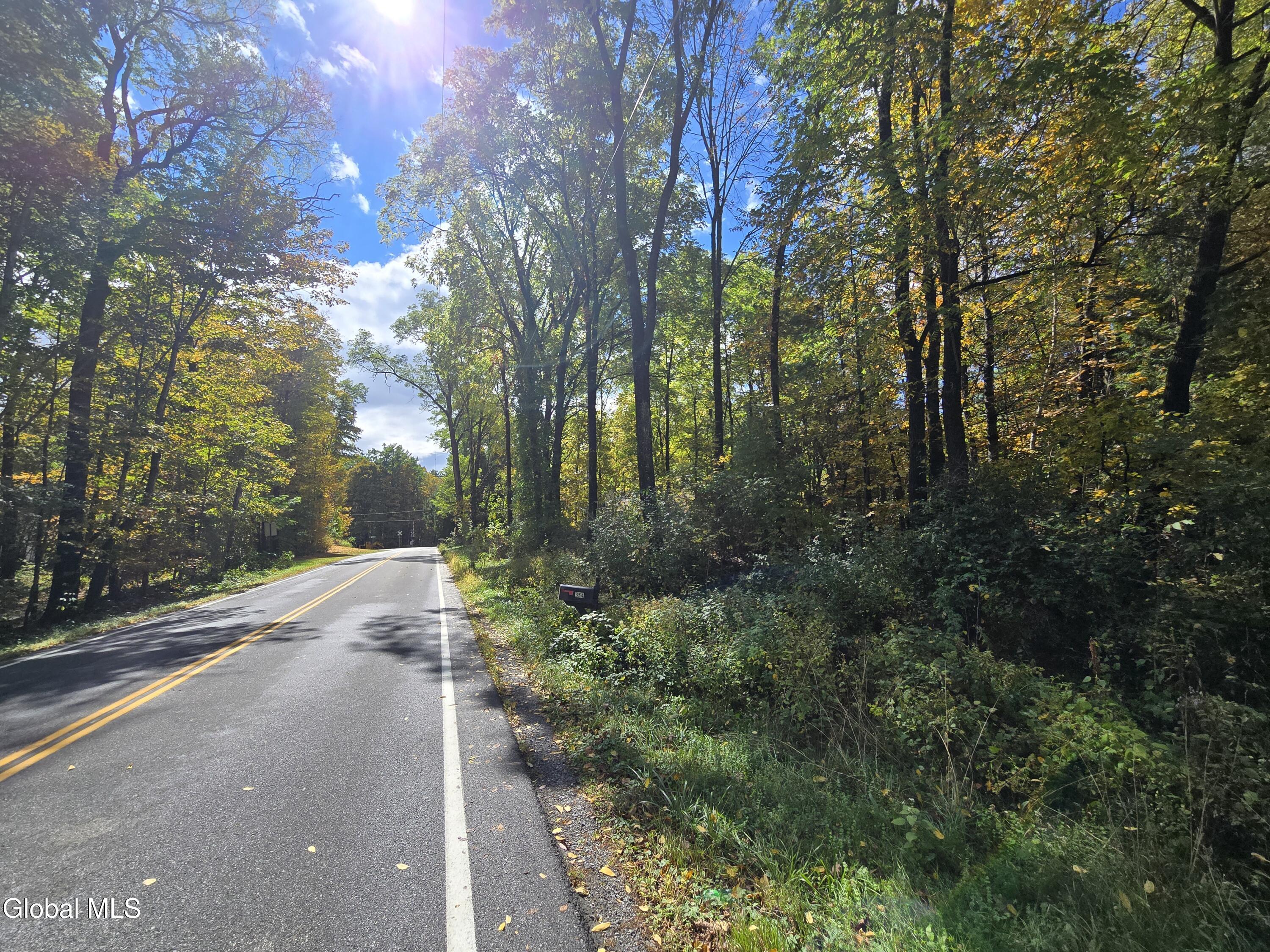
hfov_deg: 106.2
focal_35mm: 13
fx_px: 477
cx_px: 635
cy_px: 476
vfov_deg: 89.9
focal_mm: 2.2
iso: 50
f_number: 2.2
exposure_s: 1/1925
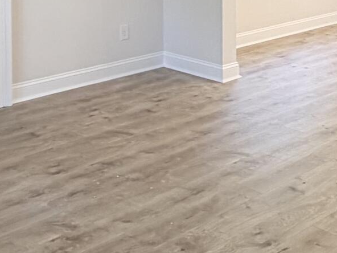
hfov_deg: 27.2
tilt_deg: -2.1
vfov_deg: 19.0
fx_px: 691
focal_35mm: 71
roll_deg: +0.9
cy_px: -85
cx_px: 223
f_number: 2.2
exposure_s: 1/120
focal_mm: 2.22
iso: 160
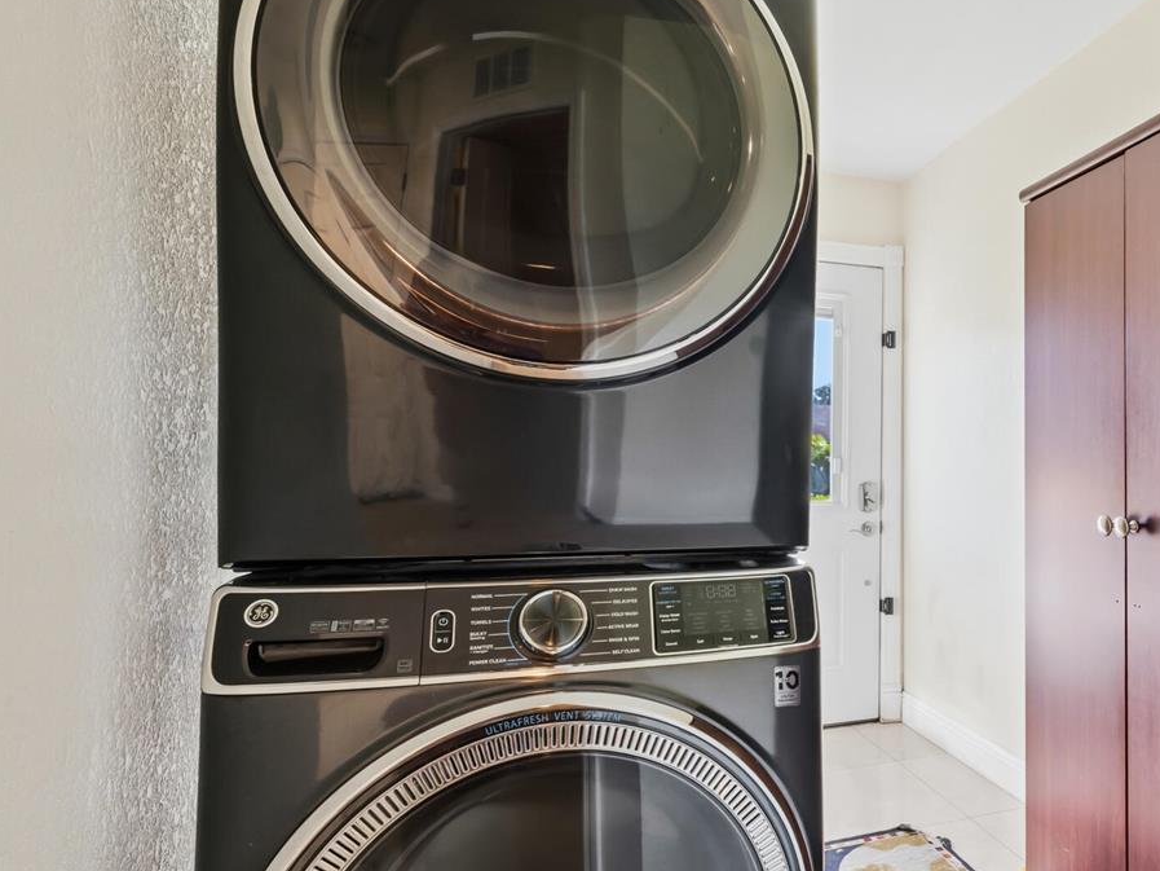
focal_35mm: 24
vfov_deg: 56.8
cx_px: 925
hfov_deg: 65.3
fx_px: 804
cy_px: 444
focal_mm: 14
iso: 250
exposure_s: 1/1.67
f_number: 9
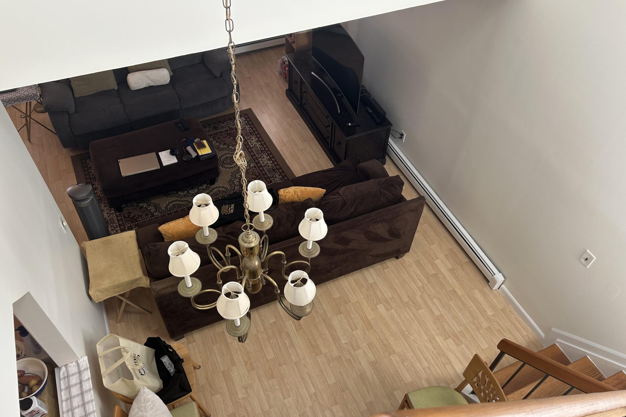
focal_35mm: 28
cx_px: 303
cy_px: 213
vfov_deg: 46.4
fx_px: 487
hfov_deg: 65.5
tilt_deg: -48.8
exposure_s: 1/121
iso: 50
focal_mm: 5.7
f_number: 1.5
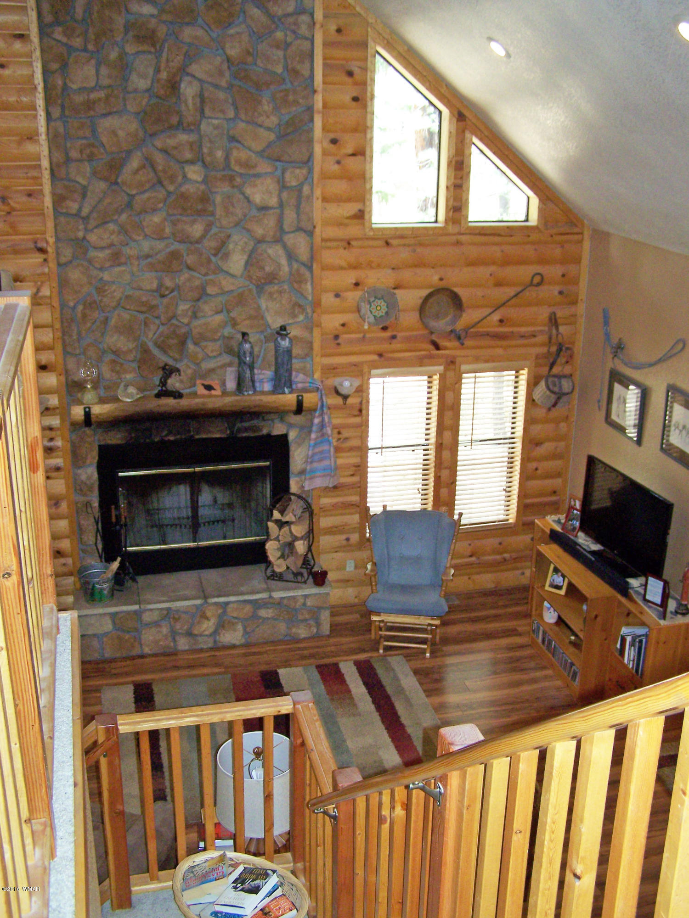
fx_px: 1008
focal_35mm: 38
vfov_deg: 49.0
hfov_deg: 37.7
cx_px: 344
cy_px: 459
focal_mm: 6.3
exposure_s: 1/60
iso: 160
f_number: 2.8
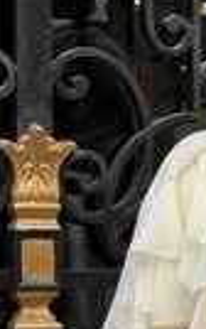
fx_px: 1820
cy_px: 249
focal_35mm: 203
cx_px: 292
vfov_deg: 10.3
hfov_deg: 6.4
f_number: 1.78
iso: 64
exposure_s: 1/434
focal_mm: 6.76
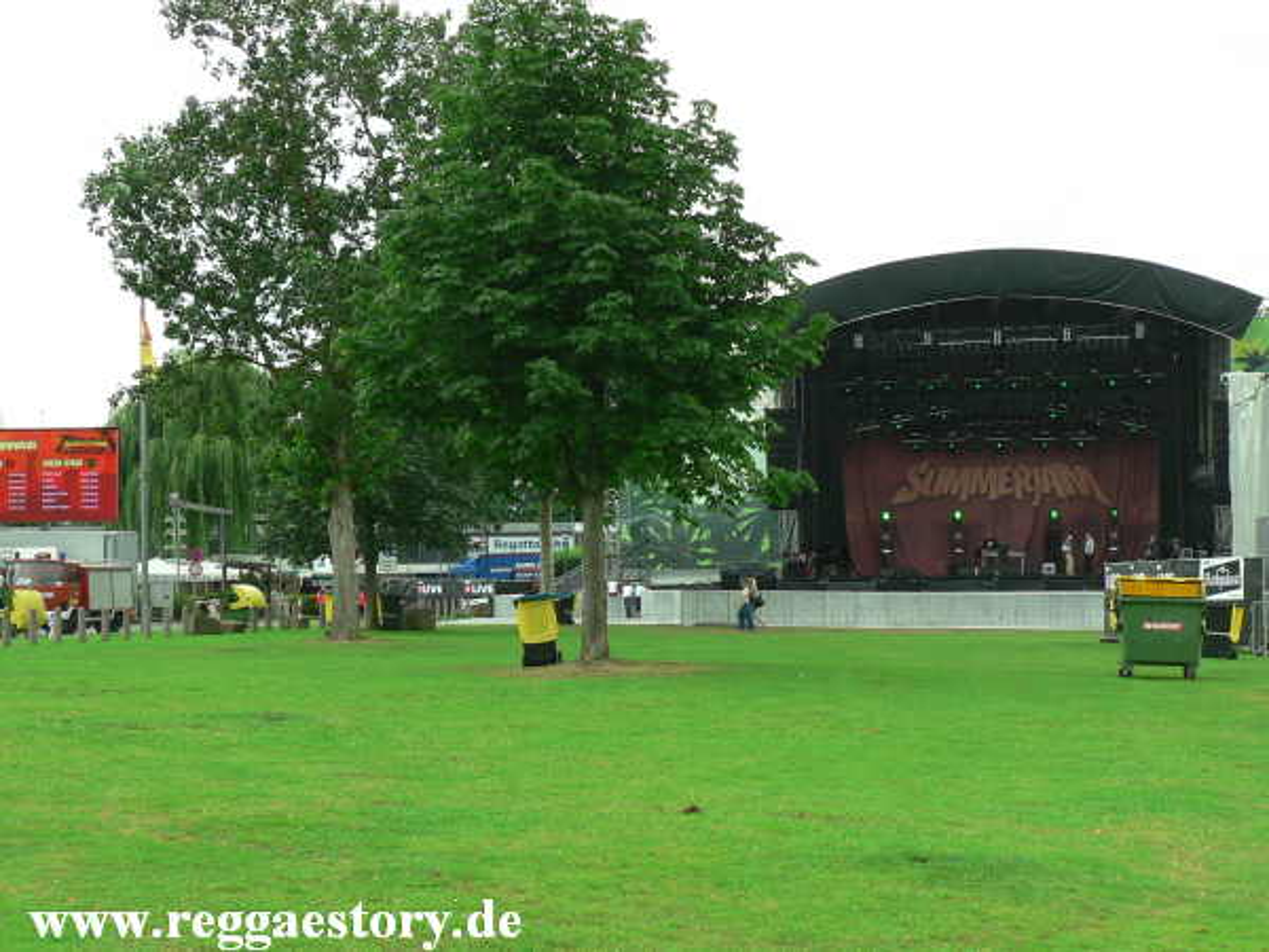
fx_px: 2200
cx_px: 634
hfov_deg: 32.2
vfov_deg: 24.4
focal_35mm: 60
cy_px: 476
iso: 64
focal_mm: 10.4
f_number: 4
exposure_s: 1/200
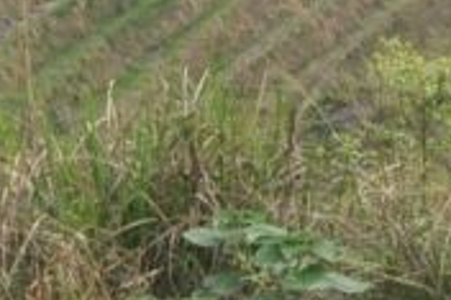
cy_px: -640
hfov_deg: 6.6
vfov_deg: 4.2
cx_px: 369
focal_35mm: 310
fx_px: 3880
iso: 800
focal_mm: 28
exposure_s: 1/200
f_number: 10
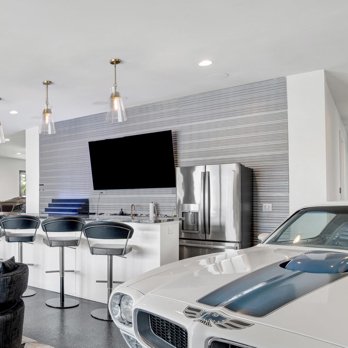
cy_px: 199
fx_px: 341
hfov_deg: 48.2
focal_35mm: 30
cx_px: 33
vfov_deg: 53.8
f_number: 11
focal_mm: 18
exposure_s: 1/3
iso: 200
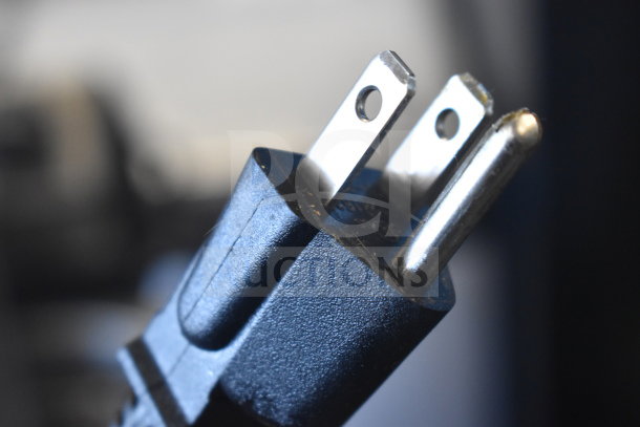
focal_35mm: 82
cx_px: 320
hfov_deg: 24.6
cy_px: 214
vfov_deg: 16.6
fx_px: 1467
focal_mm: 55
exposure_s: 1/100
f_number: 5.6
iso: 2500
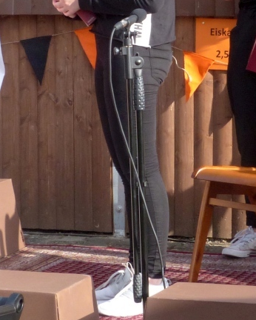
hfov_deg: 9.7
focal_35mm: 160
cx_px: 153
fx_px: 1514
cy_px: 107
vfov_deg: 12.0
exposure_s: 1/250
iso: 200
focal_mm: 10.1
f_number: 6.3
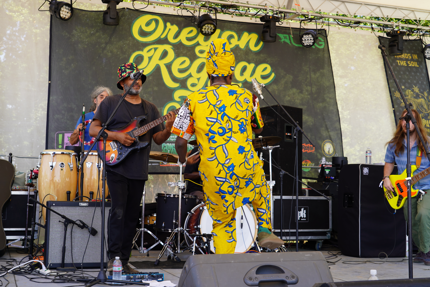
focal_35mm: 51
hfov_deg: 38.9
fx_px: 609
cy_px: 144
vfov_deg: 26.5
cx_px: 215
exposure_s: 1/100
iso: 100
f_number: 6.3
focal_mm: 51
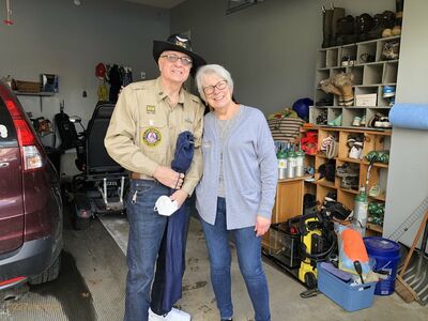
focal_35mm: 28
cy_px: 160
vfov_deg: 49.7
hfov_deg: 63.4
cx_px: 214
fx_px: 346
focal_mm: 3.99
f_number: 1.8
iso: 32
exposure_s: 1/120
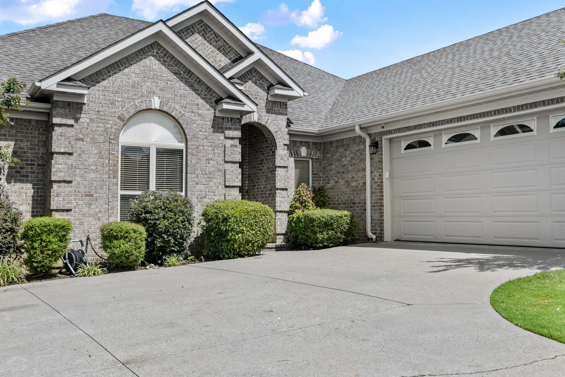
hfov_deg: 53.1
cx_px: 282
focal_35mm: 36
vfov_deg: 36.9
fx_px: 565
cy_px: 188
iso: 400
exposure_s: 1/400
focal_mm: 24
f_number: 8
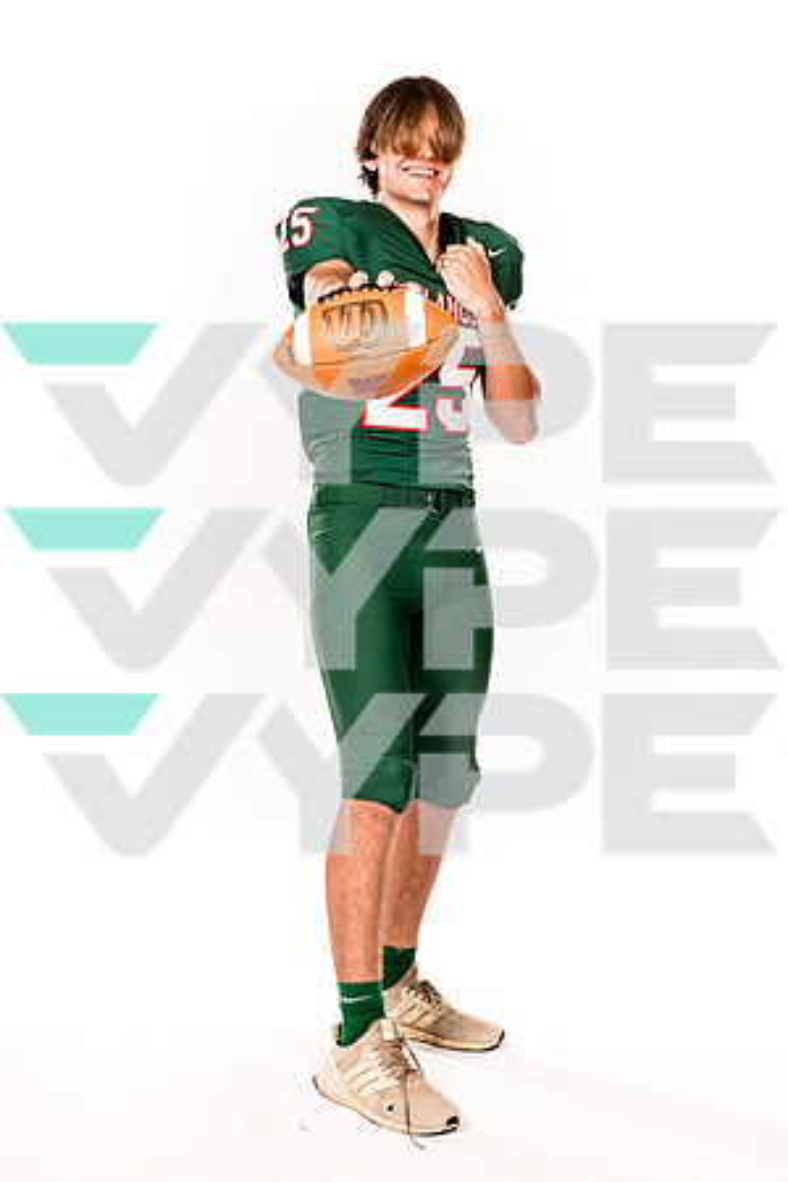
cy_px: 591
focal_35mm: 55
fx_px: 1806
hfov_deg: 24.6
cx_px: 394
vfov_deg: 36.2
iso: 800
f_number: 8
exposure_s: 1/400
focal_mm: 55
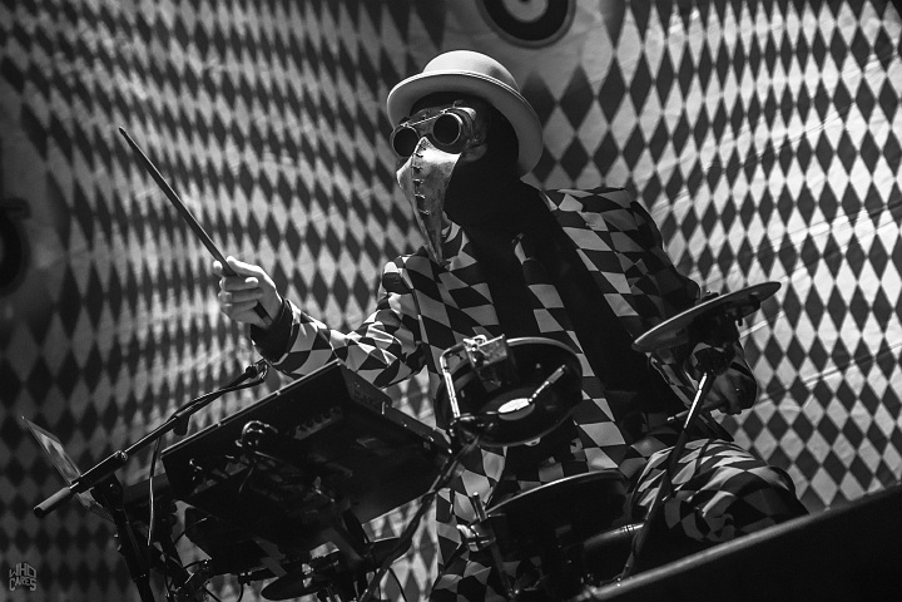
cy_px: 301
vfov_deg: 9.1
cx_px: 451
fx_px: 3758
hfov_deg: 13.7
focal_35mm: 150
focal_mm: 100
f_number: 2.8
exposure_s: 1/80
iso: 1600
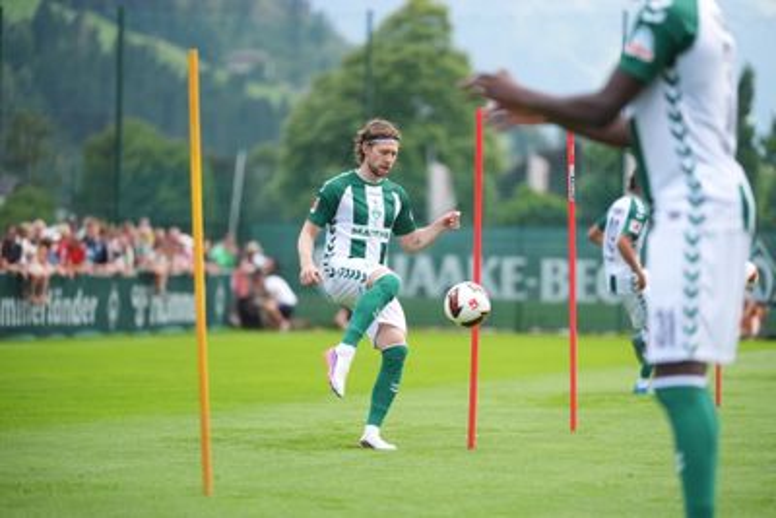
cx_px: 388
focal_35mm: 150
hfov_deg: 13.7
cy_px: 259
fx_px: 3234
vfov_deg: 9.2
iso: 640
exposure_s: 1/4000
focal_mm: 150
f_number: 2
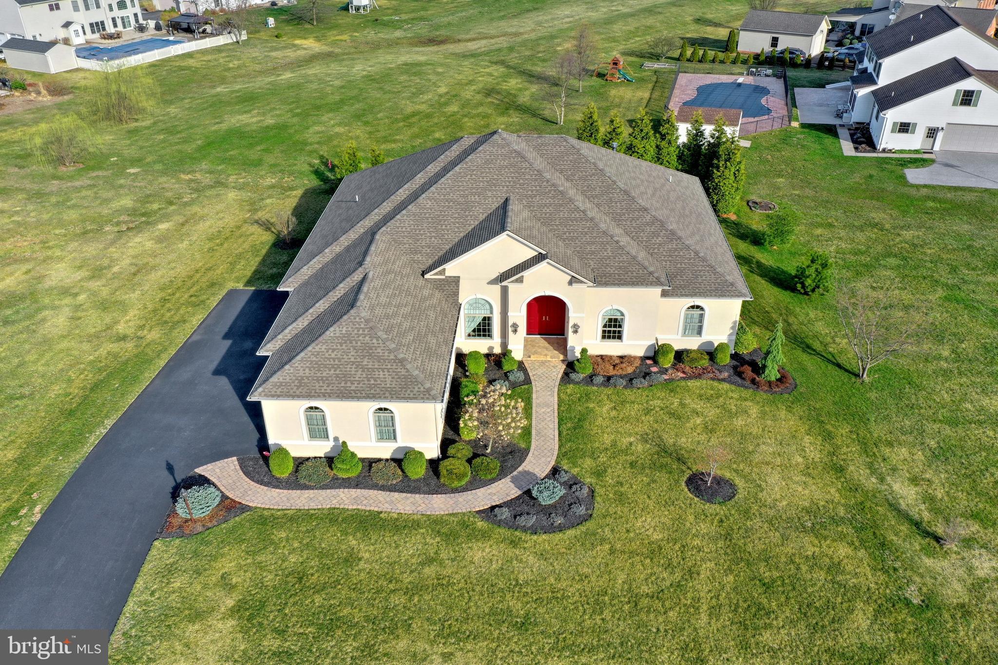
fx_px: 776
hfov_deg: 65.5
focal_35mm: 28
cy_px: 332
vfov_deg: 46.4
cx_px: 499
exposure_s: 1/320
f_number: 5
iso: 100
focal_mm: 10.3
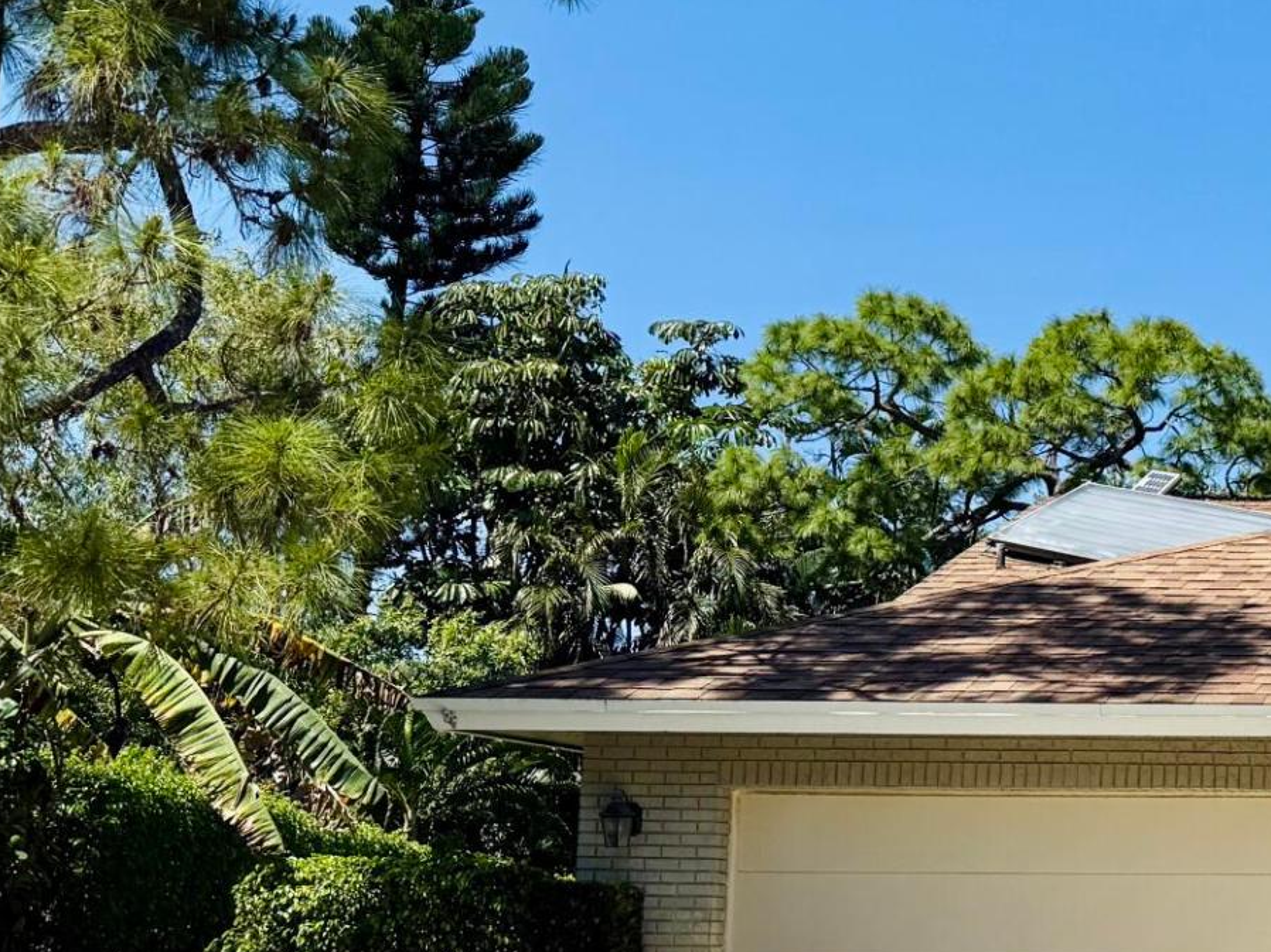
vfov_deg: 19.0
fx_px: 2826
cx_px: 1957
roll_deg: -0.2
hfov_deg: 21.1
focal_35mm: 77
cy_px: 687
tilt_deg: +6.4
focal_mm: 6.76
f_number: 1.78
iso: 80
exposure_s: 1/5714
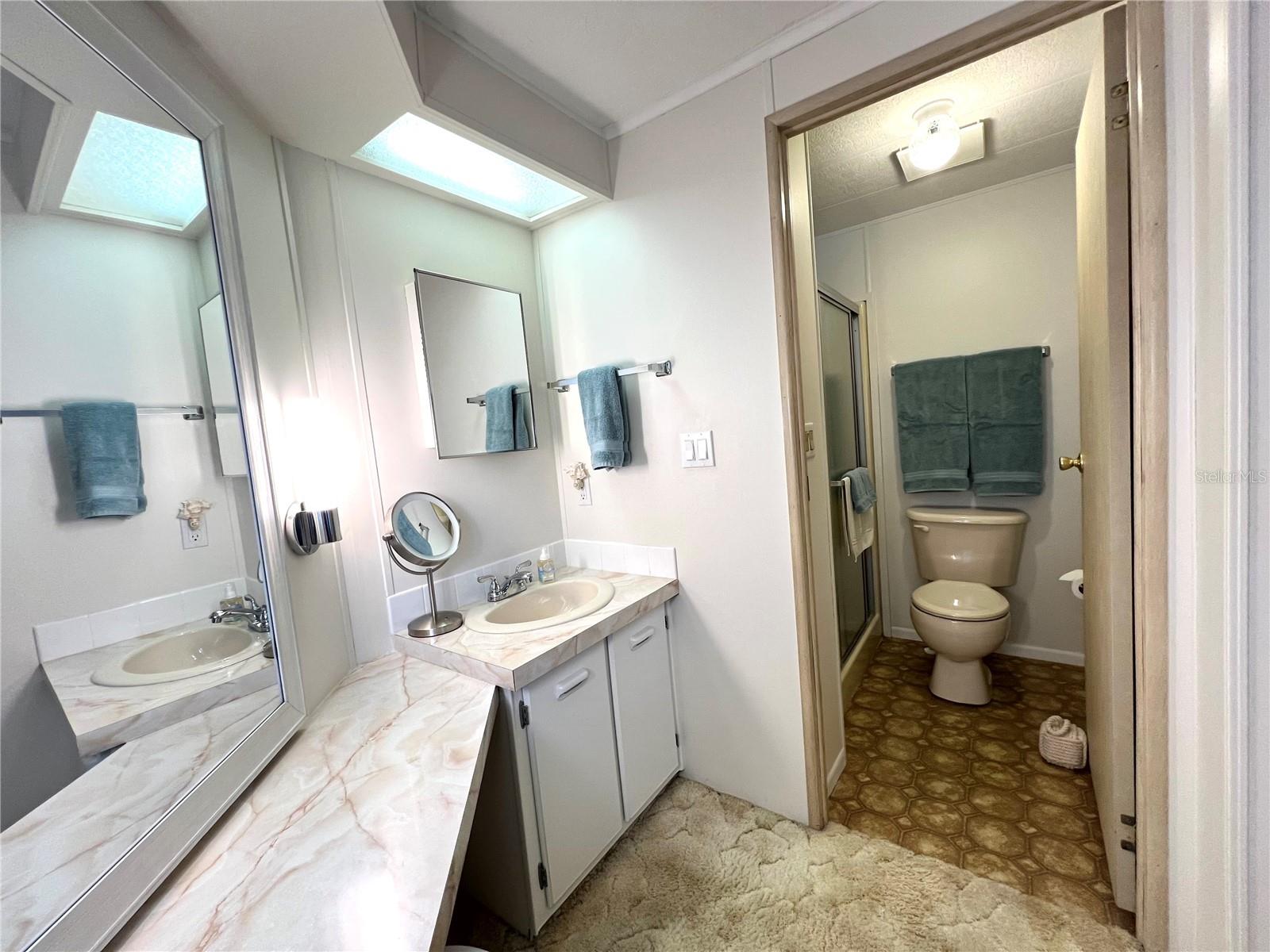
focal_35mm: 13
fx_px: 477
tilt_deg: -4.5
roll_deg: +5.4
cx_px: 635
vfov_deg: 89.9
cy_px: 476
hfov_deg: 106.2
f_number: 1.8
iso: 160
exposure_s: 1/60
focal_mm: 1.57
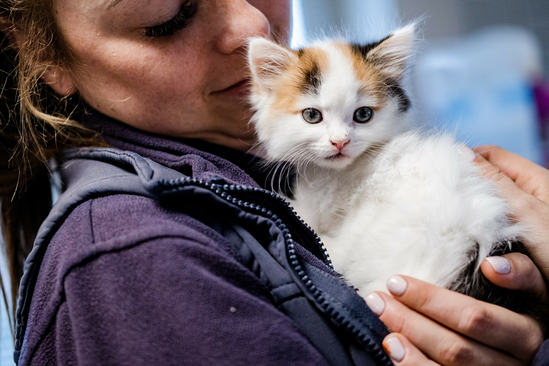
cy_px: 185
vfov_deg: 17.9
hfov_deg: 26.7
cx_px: 276
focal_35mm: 76
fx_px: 1159
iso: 1000
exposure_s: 1/250
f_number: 2
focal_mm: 50
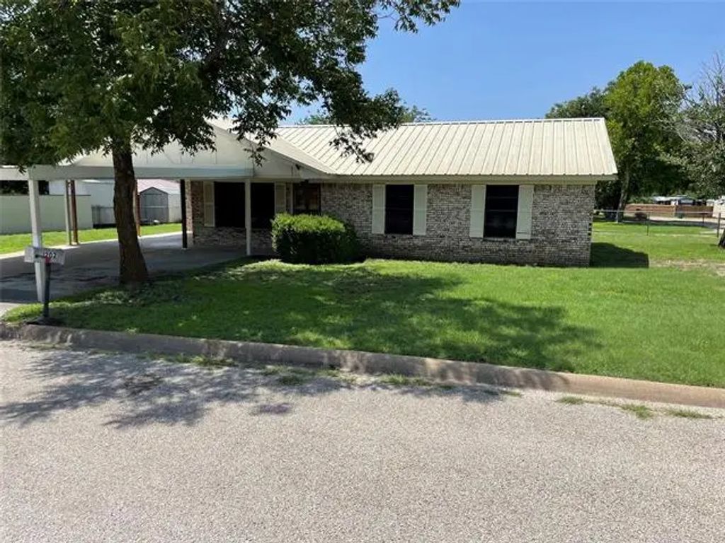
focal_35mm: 26
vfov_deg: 53.1
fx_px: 545
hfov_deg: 67.3
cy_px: 272
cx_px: 362
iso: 32
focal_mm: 4.2
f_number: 1.6
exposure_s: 1/3401
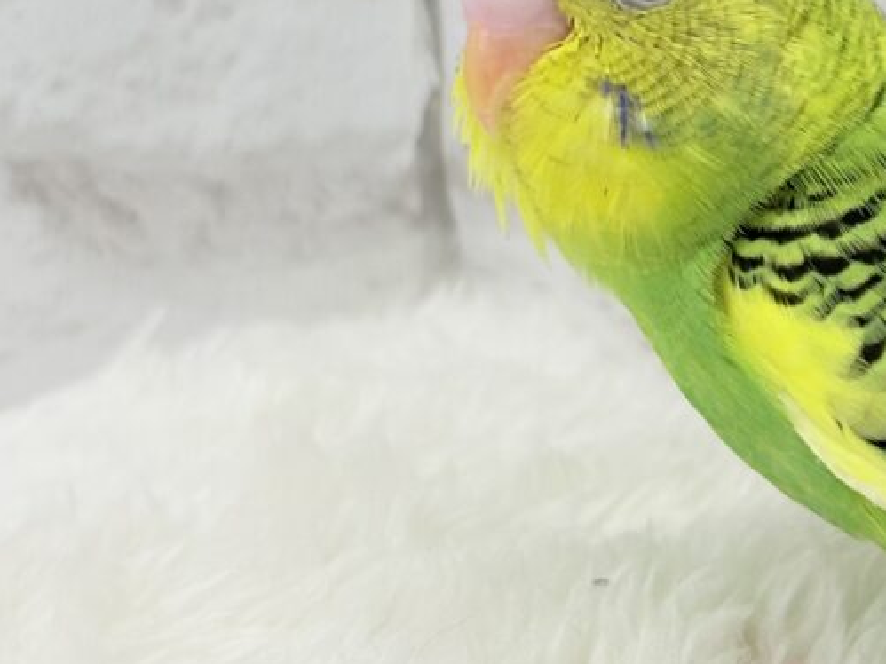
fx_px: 3199
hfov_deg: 15.4
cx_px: 964
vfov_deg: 11.8
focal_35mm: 125
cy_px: 82
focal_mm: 5.96
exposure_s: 1/100
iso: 64
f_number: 1.6
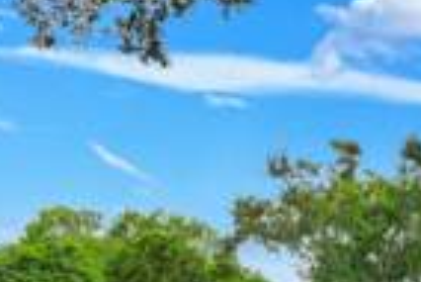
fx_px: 632
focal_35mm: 54
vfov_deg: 21.6
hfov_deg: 32.7
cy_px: 405
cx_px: 454
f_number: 7.1
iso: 200
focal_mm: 16
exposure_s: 1/30
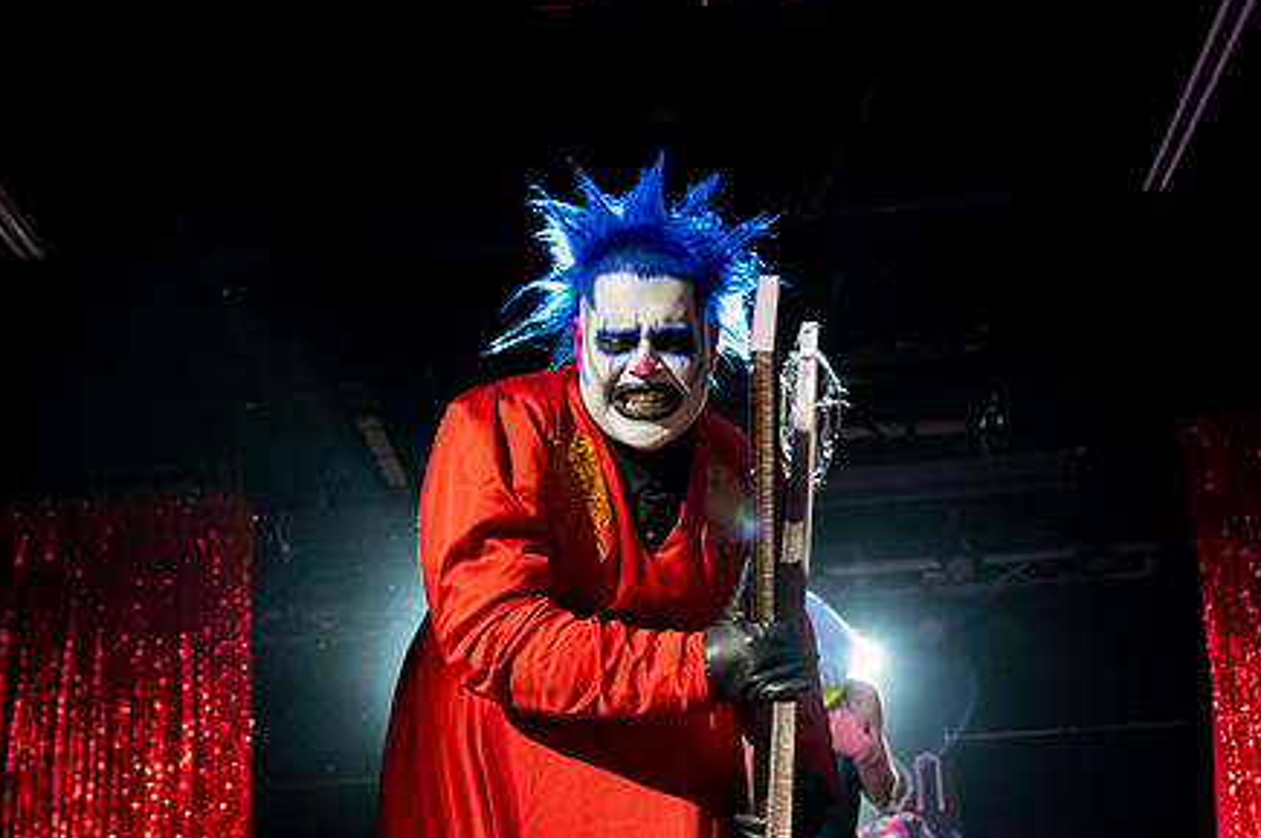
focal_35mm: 41
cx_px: 789
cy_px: 586
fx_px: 1435
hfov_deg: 47.0
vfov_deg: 32.2
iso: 6400
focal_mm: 24
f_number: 4
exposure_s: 1/60
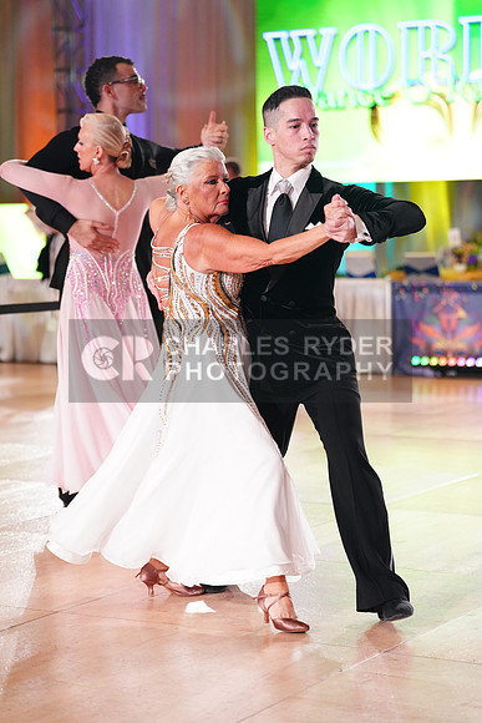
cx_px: 241
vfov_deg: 22.6
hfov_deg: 15.2
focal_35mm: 90
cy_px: 362
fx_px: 1806
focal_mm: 90
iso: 2500
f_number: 2.8
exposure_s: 1/640
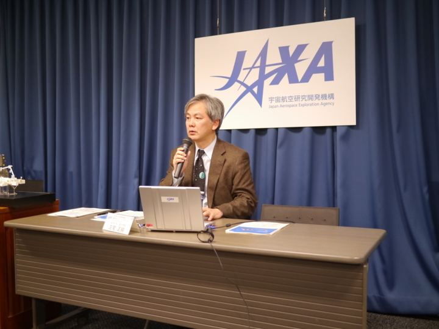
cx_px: 220
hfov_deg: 46.8
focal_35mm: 40
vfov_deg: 36.0
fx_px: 507
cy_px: 164
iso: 800
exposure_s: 1/125
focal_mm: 20
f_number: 1.7
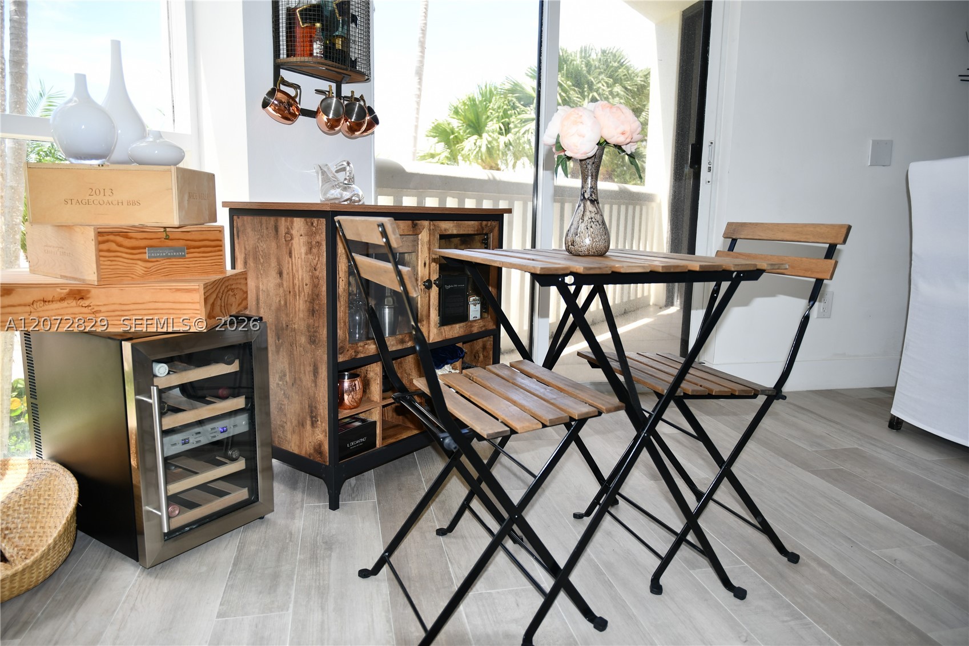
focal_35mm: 24
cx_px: 484
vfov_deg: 53.1
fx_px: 646
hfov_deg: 73.7
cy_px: 323
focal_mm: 16
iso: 125
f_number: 2.8
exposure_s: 1/250
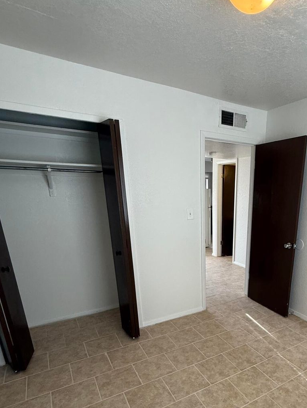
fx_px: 260
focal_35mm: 22
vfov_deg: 73.5
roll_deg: -1.0
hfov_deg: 58.6
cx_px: 221
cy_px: 279
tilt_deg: -19.2
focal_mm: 2.22
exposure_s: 1/120
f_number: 2.2
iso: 200
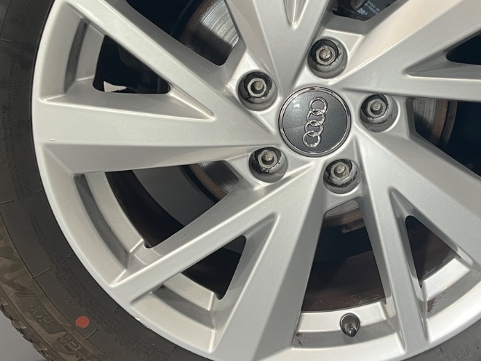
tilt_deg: -13.7
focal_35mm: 60
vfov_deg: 24.2
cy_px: 95
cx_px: 297
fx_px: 834
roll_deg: +0.5
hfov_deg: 32.0
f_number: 1.6
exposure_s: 1/50
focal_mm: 5.1
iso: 200
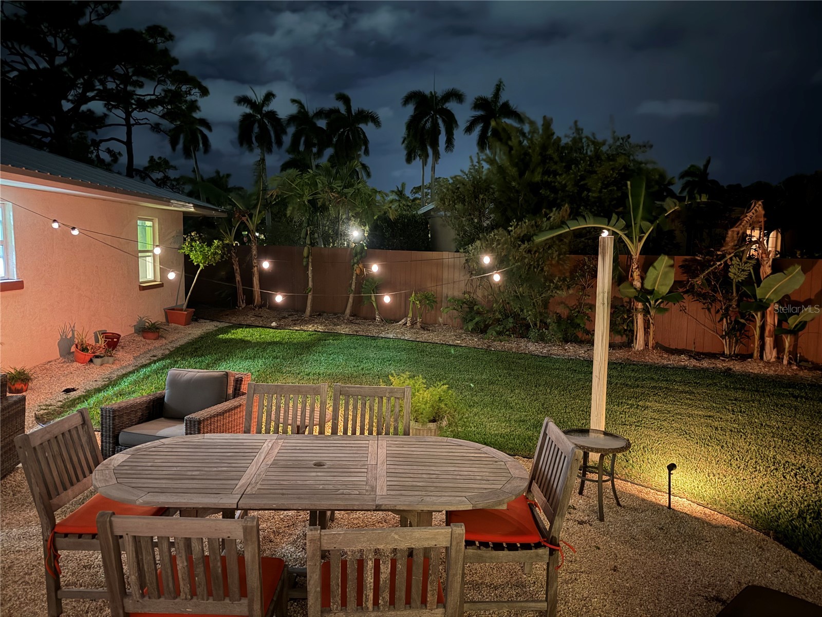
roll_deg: -0.9
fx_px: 570
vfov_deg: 56.8
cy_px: 308
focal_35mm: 24
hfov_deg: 71.6
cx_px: 411
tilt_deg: -5.8
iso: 1600
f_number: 1.78
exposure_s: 1/5
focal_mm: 6.76
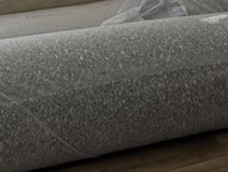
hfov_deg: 14.5
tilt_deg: -4.8
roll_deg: -1.8
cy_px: -160
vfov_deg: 10.3
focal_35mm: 134
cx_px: 222
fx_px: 884
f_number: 1.78
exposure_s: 1/252
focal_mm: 6.76
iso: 100
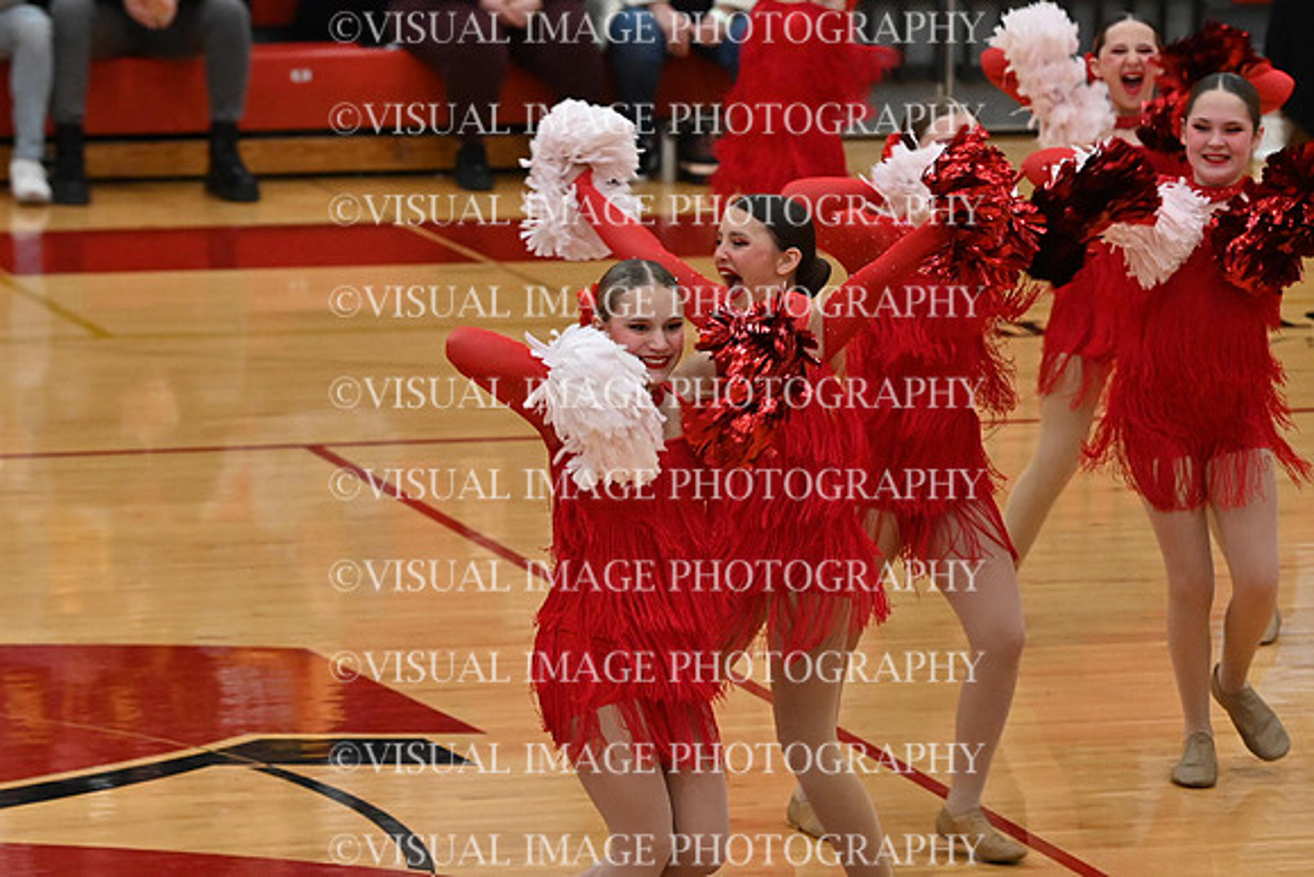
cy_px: 438
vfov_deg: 5.6
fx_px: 9017
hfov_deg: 8.3
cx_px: 657
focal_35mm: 247
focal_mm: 165
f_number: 4
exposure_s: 1/400
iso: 6400
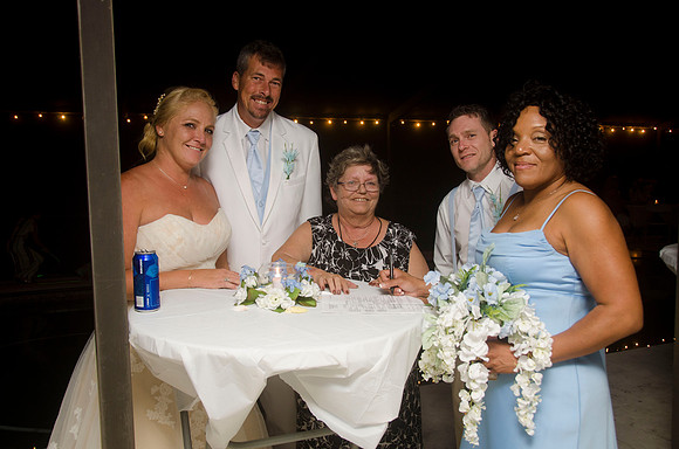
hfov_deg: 57.3
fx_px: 621
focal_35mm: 33
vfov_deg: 39.8
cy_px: 224
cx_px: 340
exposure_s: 1/60
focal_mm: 22
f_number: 5.6
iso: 400
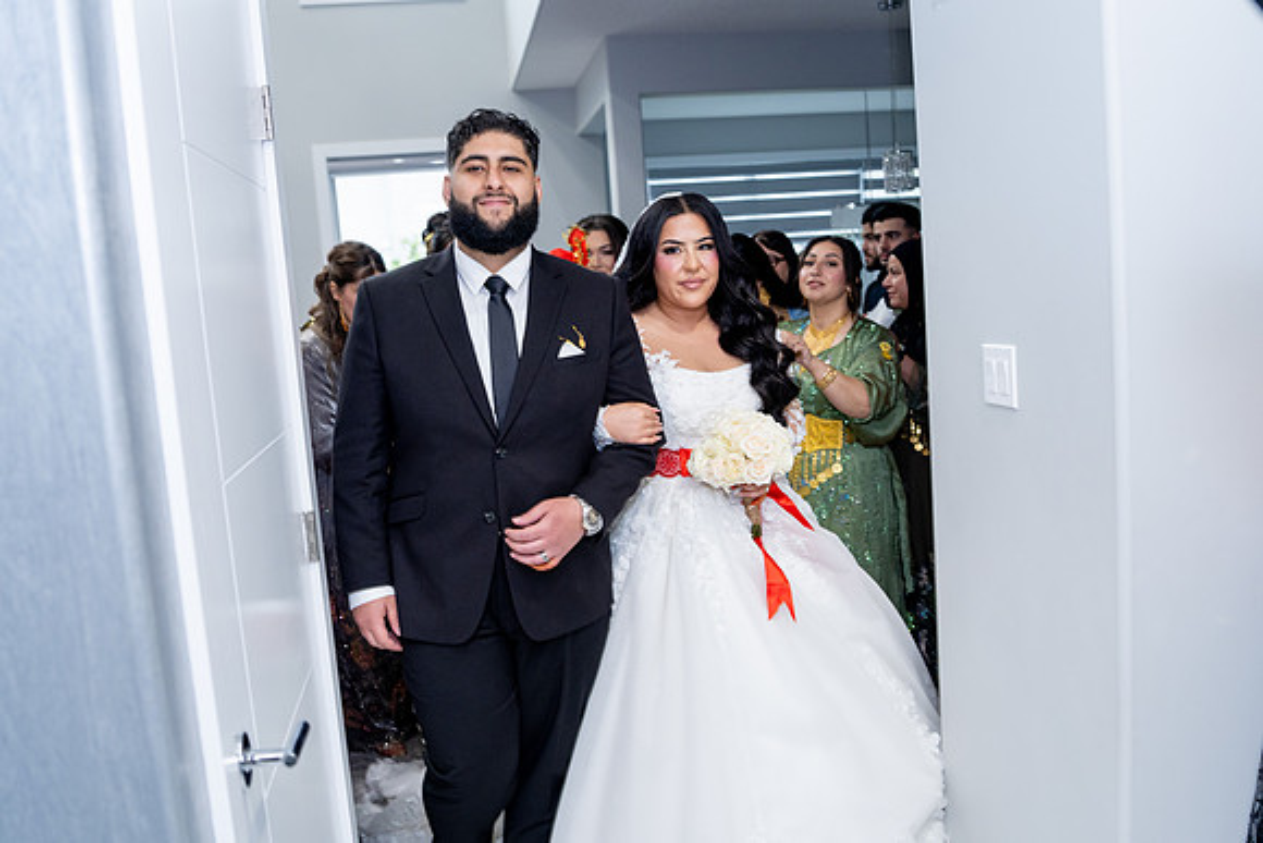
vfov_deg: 42.6
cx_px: 667
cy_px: 424
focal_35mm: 31
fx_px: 1080
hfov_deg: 60.6
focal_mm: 28
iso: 1000
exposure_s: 1/160
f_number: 2.8
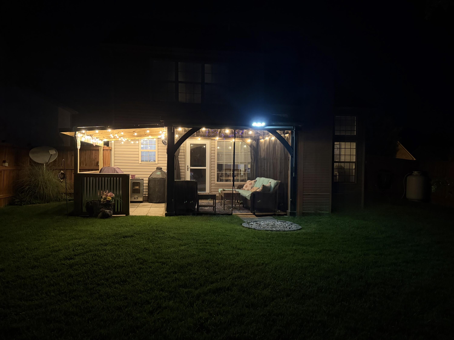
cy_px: 170
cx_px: 227
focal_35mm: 24
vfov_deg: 56.8
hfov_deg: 71.6
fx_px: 315
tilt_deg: -0.8
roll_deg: -0.6
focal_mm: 6.76
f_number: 1.78
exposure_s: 1/17
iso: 3200
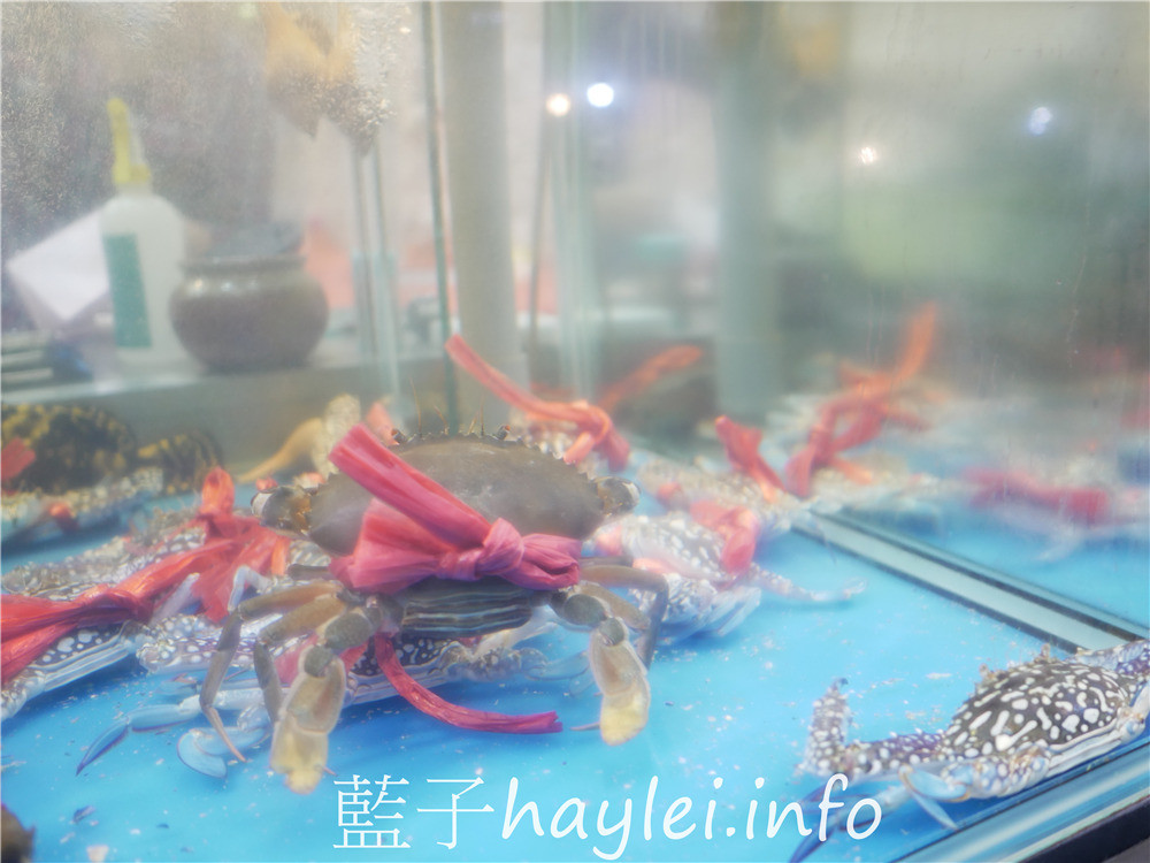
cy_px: 432
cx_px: 575
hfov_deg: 60.0
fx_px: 997
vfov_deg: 46.8
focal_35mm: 30
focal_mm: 15
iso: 400
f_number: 1.7
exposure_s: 1/60
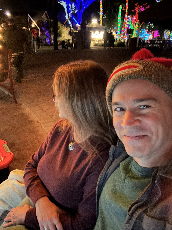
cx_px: 86
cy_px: 115
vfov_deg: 60.0
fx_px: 199
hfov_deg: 46.8
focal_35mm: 30
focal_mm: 2.69
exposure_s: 1/15
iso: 1600
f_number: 1.9
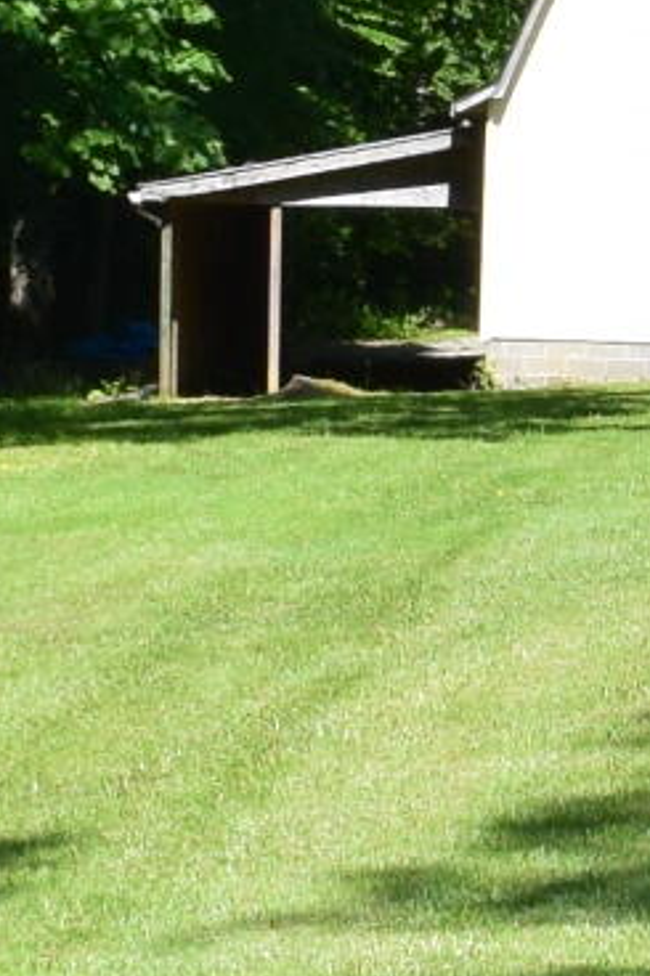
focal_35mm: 220
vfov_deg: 9.4
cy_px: 496
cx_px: 1021
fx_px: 5963
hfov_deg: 6.2
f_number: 11
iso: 400
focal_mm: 18
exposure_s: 1/320
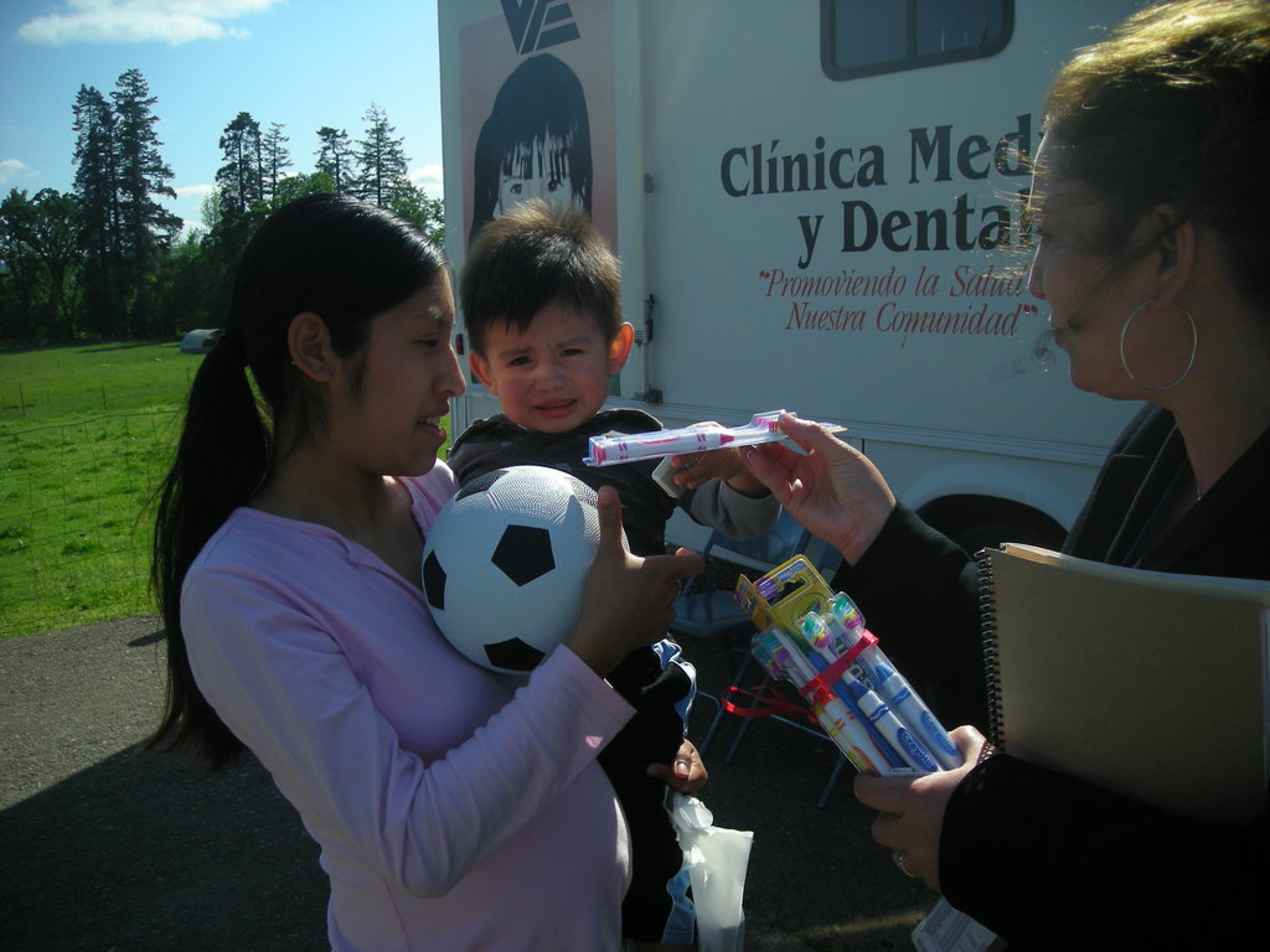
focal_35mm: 35
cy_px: 476
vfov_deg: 40.7
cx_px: 635
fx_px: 1284
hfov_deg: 52.6
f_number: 5.7
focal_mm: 5.7
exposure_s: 1/263
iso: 50
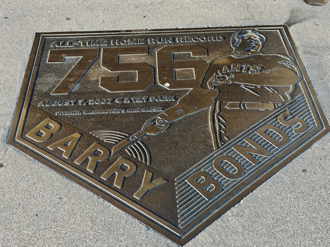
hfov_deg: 39.7
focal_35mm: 48
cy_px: 124
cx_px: 166
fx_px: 458
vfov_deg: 30.3
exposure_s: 1/200
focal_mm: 7.1
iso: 100
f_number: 2
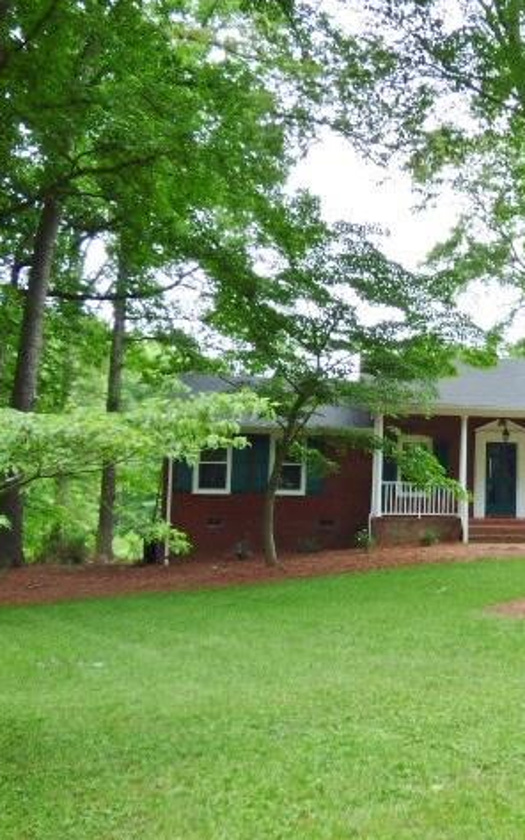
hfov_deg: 27.9
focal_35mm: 43
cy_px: 421
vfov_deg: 46.2
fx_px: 983
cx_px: 539
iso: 100
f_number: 3.3
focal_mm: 5.29
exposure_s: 1/100
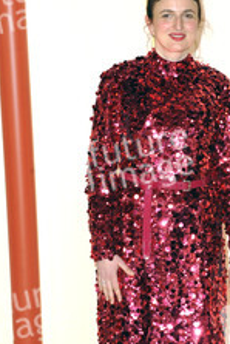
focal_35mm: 104
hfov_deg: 13.2
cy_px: 244
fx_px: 995
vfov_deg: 19.5
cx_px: 160
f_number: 6.3
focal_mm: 58
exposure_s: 1/200
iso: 1600
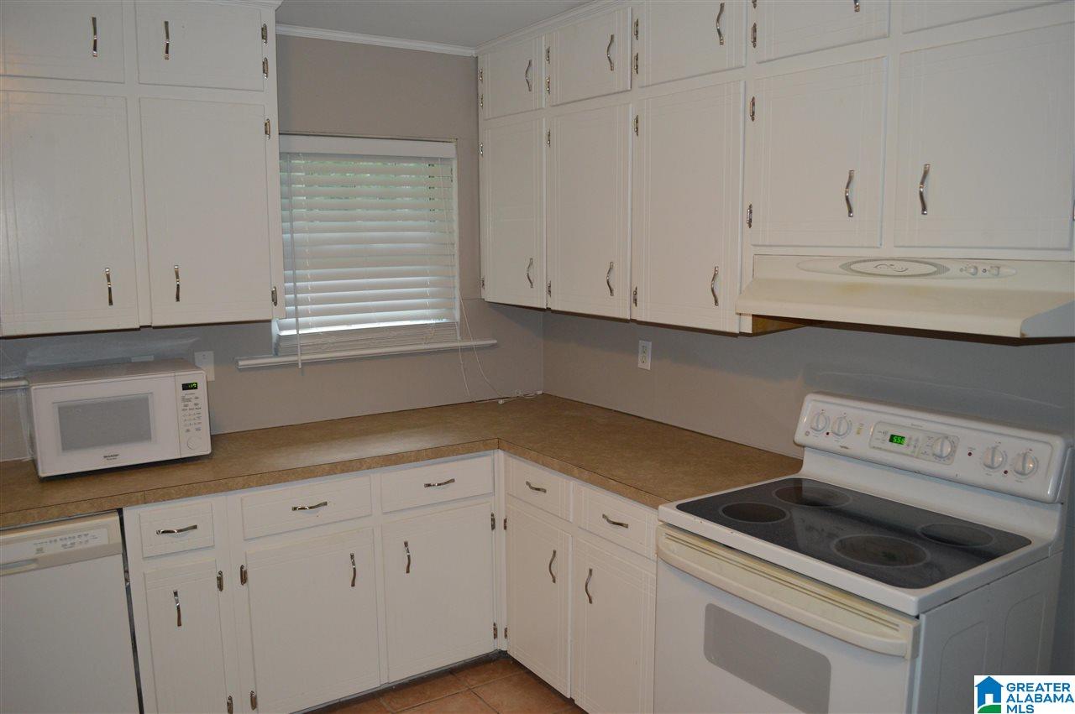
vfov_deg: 47.8
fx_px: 806
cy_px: 357
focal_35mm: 27
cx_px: 538
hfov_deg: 67.4
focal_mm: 18
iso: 720
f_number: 3.5
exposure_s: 1/60
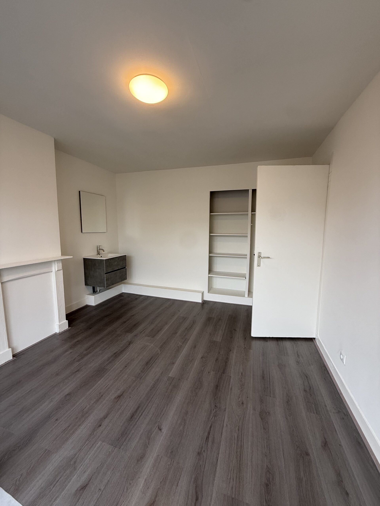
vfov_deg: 102.1
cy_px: 253
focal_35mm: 14
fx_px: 205
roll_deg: -0.8
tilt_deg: -6.1
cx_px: 190
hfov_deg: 85.7
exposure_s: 1/99
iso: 125
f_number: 2.2
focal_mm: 2.22
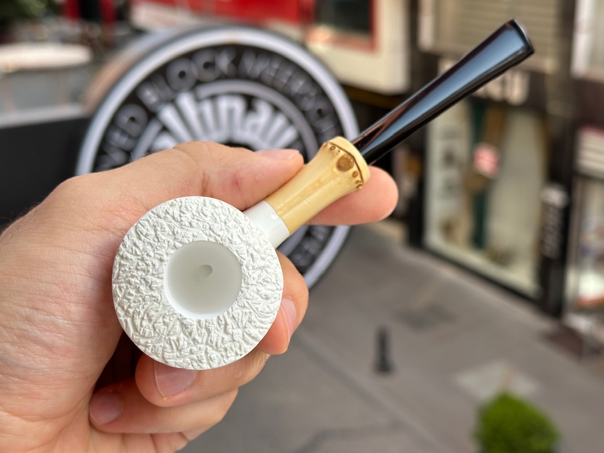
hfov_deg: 38.9
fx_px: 855
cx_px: 307
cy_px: 231
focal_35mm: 49
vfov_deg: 29.7
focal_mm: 6.86
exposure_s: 1/642
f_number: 1.78
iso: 64
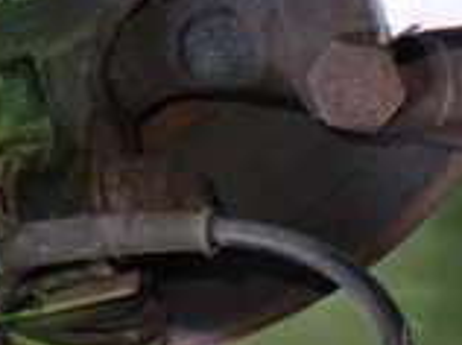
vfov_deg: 12.2
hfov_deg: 16.5
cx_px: -102
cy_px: -199
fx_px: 1519
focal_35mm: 114
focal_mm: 5.4
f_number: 2.3
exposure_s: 1/50
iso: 800
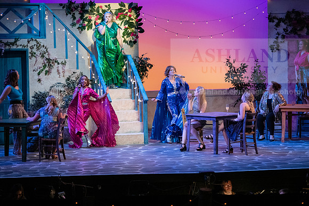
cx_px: 154
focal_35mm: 140
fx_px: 1202
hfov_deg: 14.7
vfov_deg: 9.8
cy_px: 103
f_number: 3.2
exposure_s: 1/320
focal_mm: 140
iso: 3200
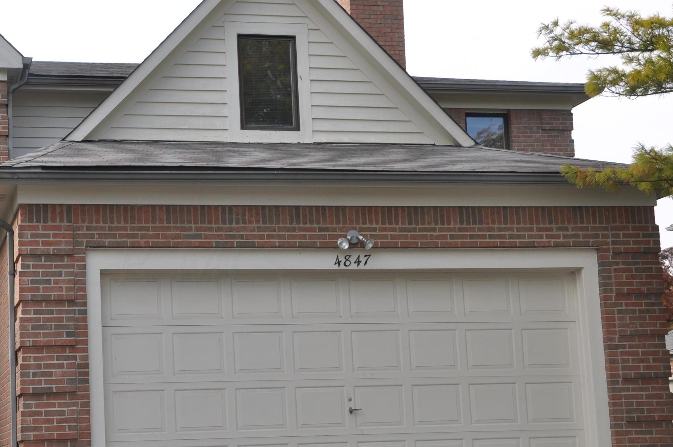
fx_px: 1326
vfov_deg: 19.1
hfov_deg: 28.1
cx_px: 182
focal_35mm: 71
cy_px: 263
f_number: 9
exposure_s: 1/200
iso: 200
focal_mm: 30
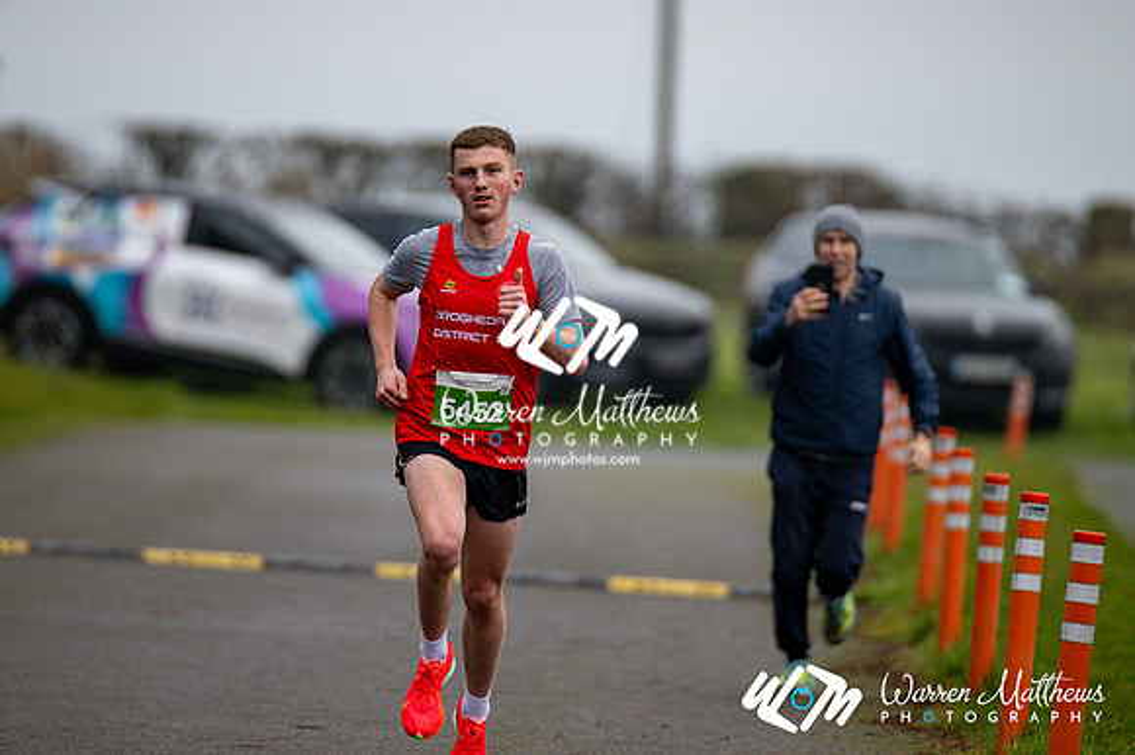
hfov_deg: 4.6
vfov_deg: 3.1
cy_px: 378
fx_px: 14179
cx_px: 568
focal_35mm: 450
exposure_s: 1/1600
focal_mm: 300
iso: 360
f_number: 2.8
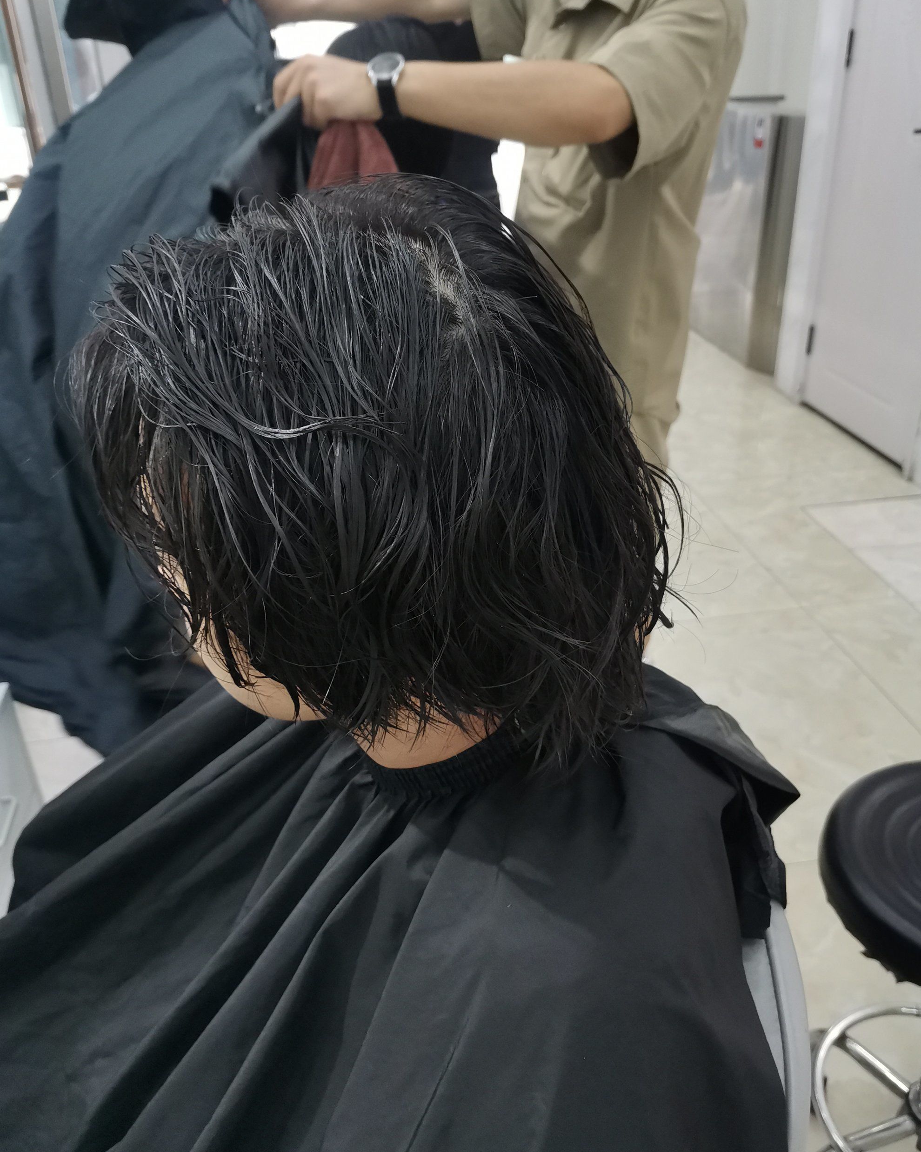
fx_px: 954
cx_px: 454
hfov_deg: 51.5
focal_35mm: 28
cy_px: 572
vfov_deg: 62.2
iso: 200
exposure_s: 1/100
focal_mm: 4.75
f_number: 2.4
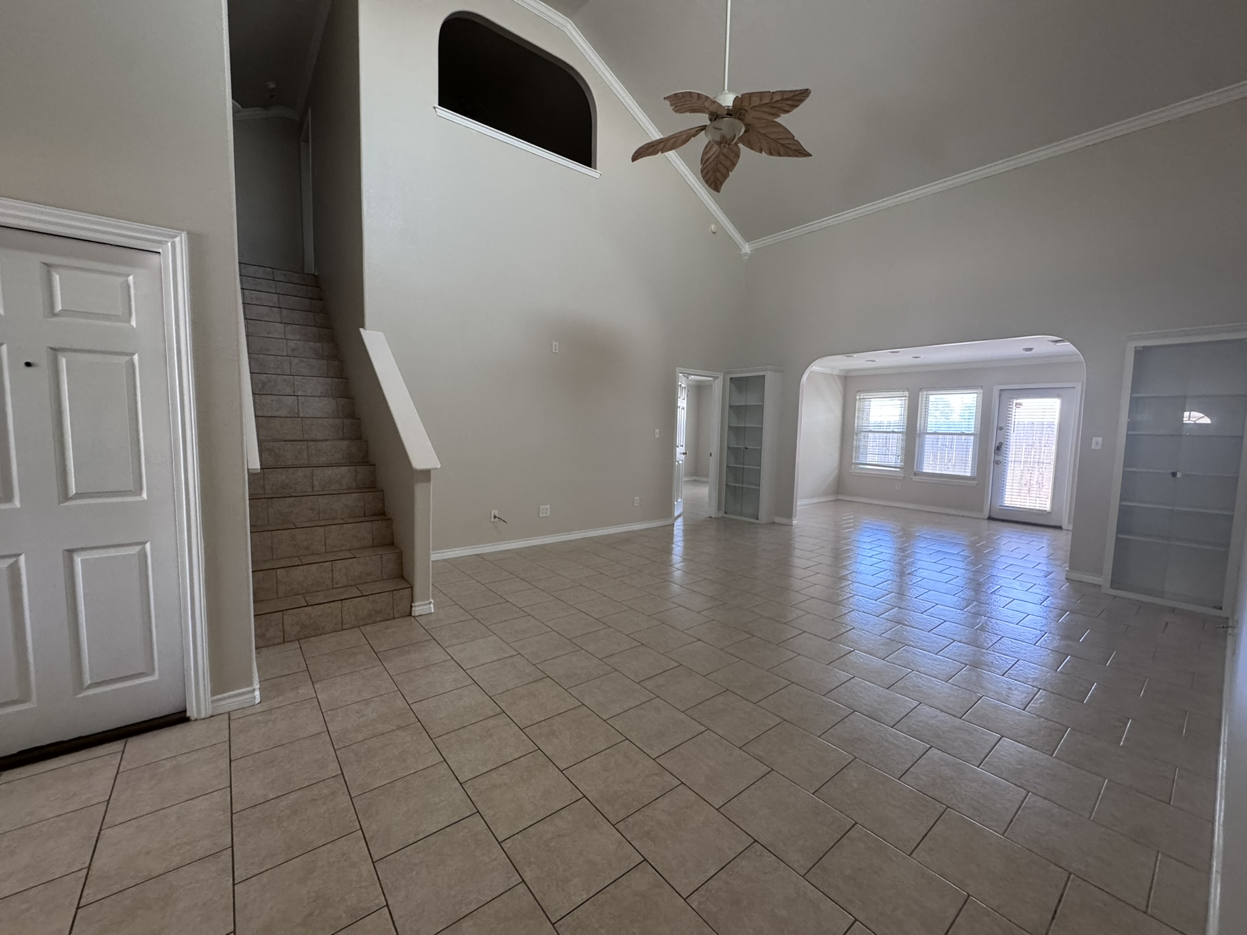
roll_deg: -1.6
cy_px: 468
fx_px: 504
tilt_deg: -4.7
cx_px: 624
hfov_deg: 102.1
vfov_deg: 85.7
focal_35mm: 14
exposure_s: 1/75
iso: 320
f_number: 2.2
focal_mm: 2.22
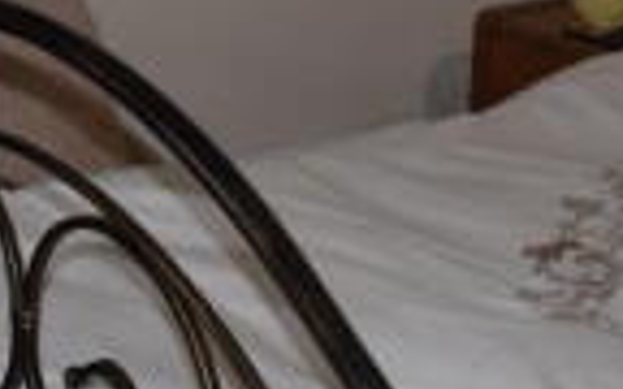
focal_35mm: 125
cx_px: 262
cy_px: 67
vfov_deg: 10.4
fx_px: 2122
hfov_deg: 16.7
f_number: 3.5
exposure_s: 1/60
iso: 100
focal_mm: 18
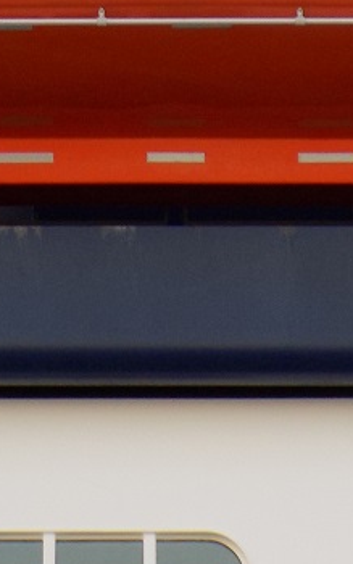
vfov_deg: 4.2
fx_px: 7598
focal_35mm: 494
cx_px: 147
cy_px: -81
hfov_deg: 2.7
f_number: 5
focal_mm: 23.4
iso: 80
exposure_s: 1/40
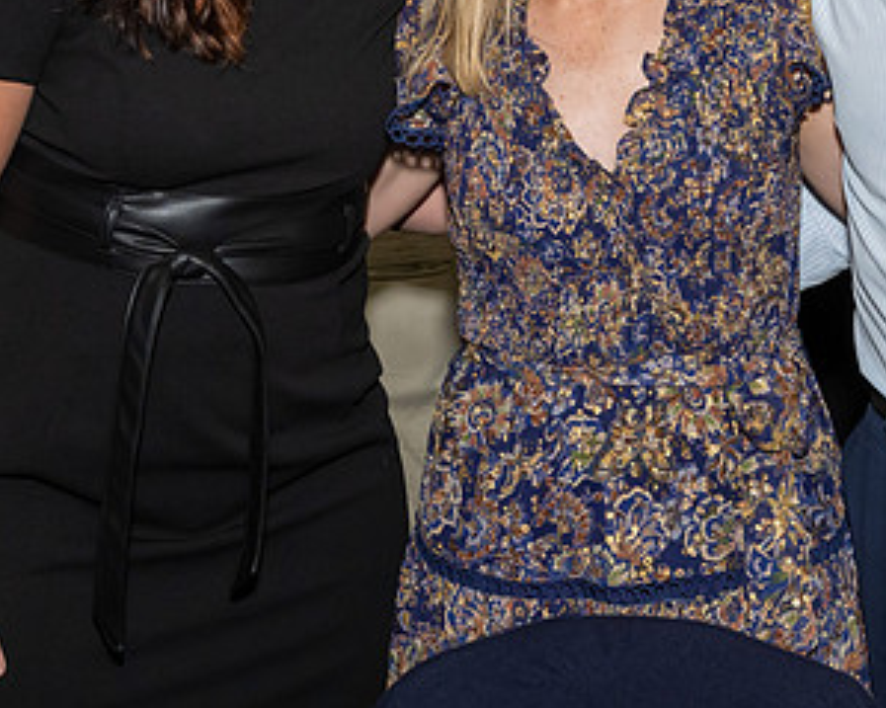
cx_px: 519
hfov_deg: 18.8
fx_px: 2674
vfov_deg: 14.9
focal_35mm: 102
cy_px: 53
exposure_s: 1/250
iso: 1000
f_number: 7.1
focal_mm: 32
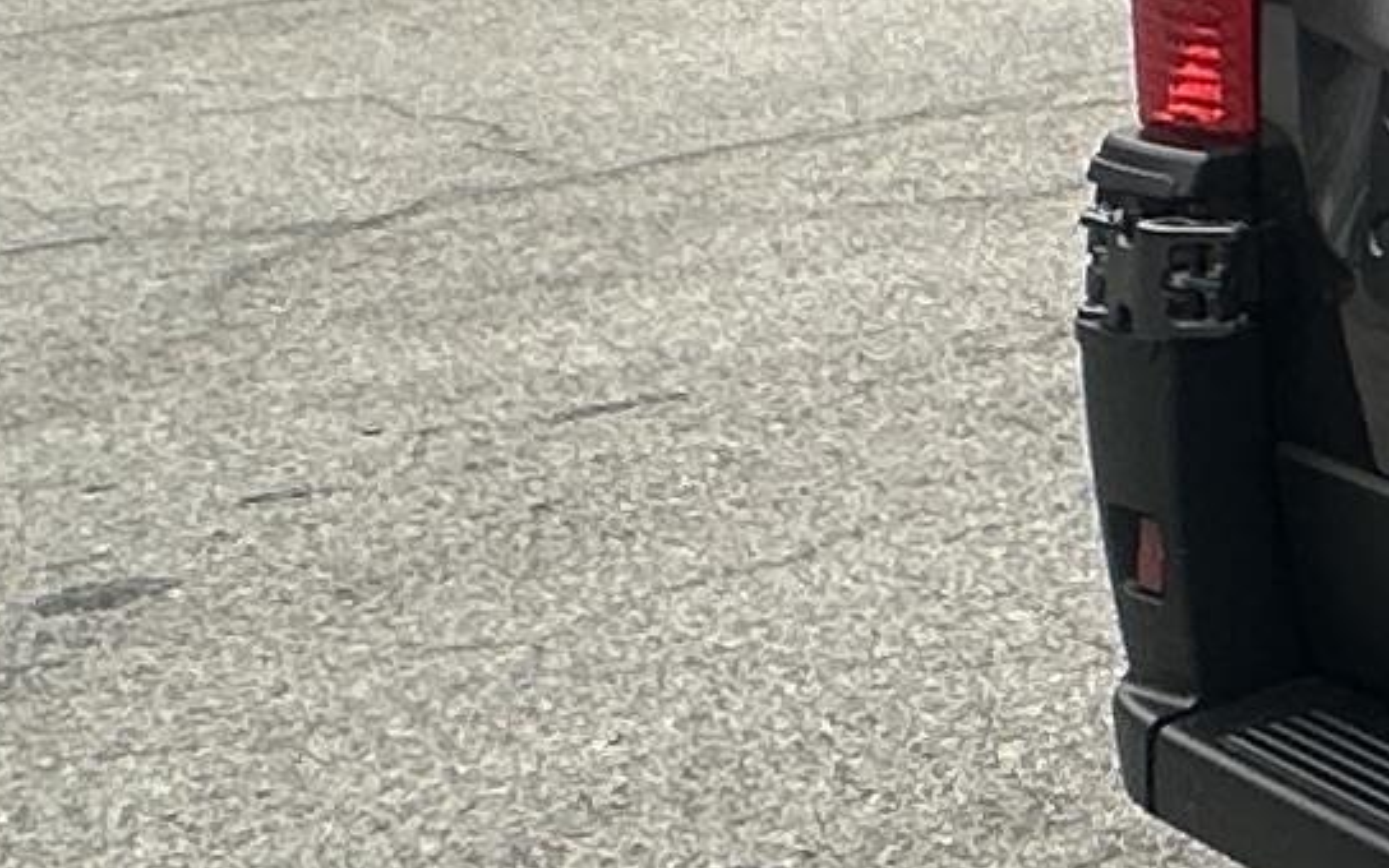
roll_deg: +0.4
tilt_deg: -2.0
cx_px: 3478
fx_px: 4164
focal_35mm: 110
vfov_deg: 11.1
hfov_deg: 13.2
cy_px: -682
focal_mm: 2.22
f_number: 2.2
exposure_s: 1/161
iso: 40
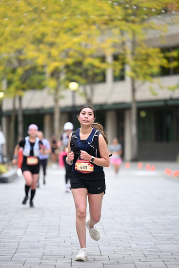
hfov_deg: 7.2
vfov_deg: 10.8
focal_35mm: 190
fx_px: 1416
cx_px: 90
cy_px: 134
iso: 640
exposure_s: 1/1600
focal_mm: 190
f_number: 2.8
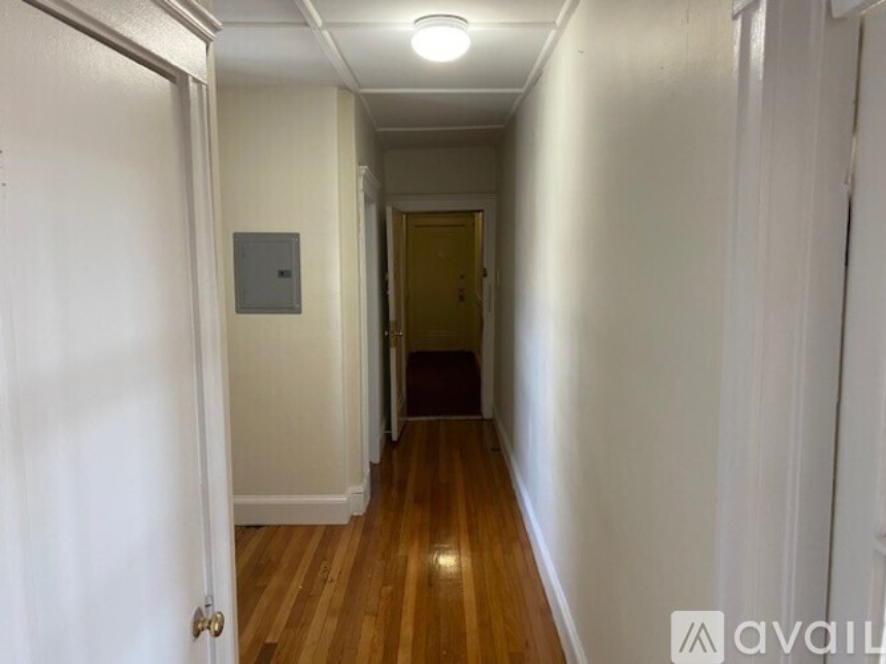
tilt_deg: -4.3
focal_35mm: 26
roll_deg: +0.7
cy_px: 332
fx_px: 665
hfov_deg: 67.3
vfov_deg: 53.0
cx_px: 443
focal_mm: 4.25
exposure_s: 1/96
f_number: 1.8
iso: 125
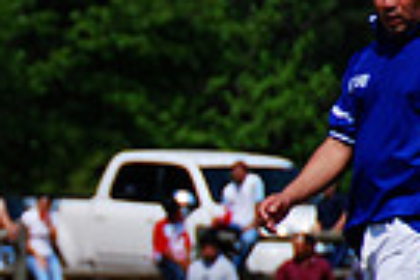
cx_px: -376
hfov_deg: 2.4
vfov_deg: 1.6
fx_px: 10151
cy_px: 345
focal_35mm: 870
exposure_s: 1/640
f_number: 5.6
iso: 100
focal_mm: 135
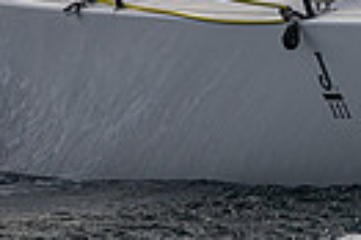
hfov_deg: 2.4
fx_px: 8673
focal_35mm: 866
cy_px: -277
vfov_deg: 1.6
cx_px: 524
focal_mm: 195
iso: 320
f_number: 6.3
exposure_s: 1/3200
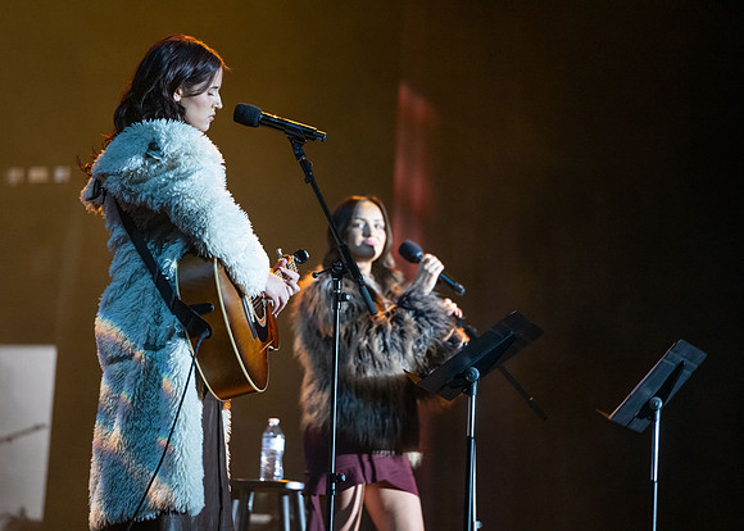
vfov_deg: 8.1
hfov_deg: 11.3
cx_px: 345
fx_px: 3763
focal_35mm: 178
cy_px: 266
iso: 3200
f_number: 2.8
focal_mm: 170
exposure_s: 1/200
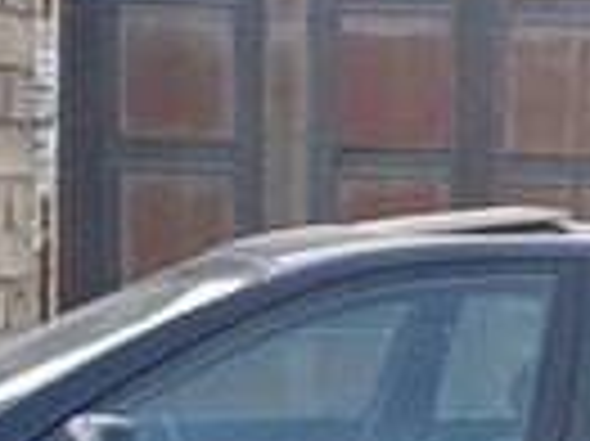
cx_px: 423
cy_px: 686
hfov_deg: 14.5
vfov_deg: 10.5
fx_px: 2316
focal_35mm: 136
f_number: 1.9
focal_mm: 3.6
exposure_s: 1/50
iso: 50
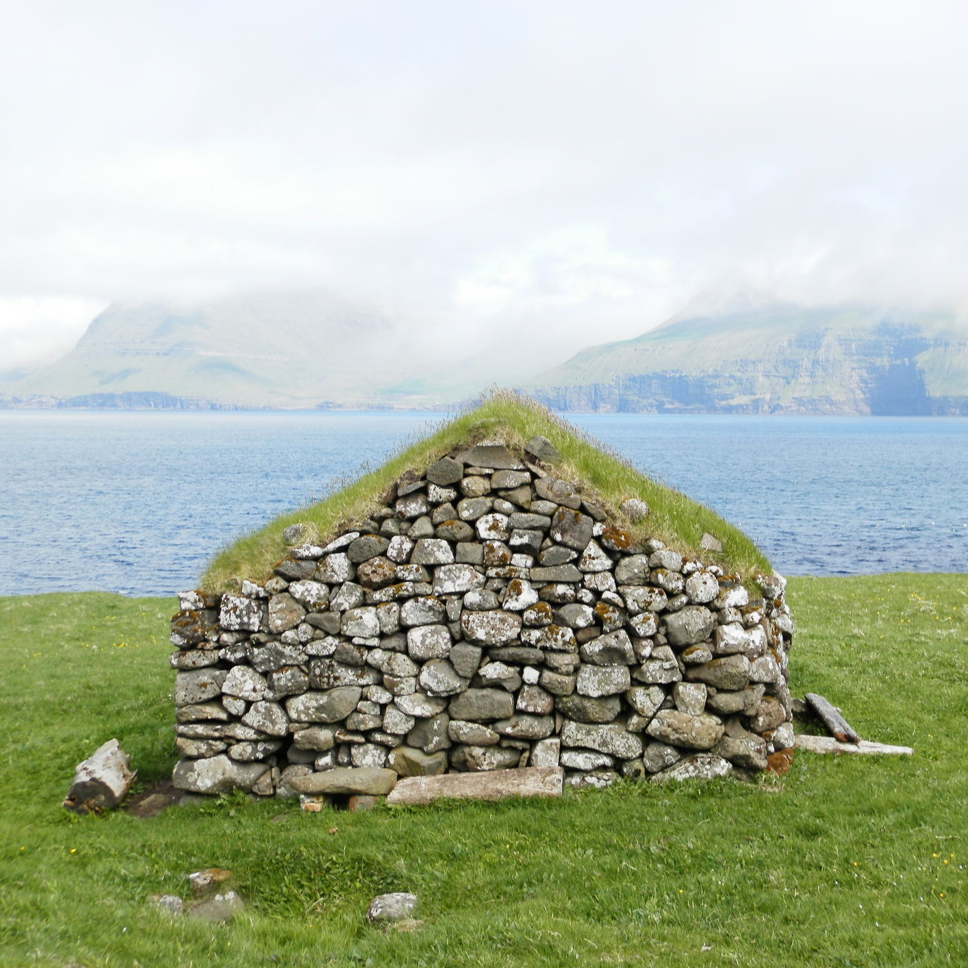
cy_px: 479
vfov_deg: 35.4
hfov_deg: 35.3
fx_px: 1519
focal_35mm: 48
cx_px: 534
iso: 80
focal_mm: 7.2
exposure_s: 1/60
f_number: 9.8
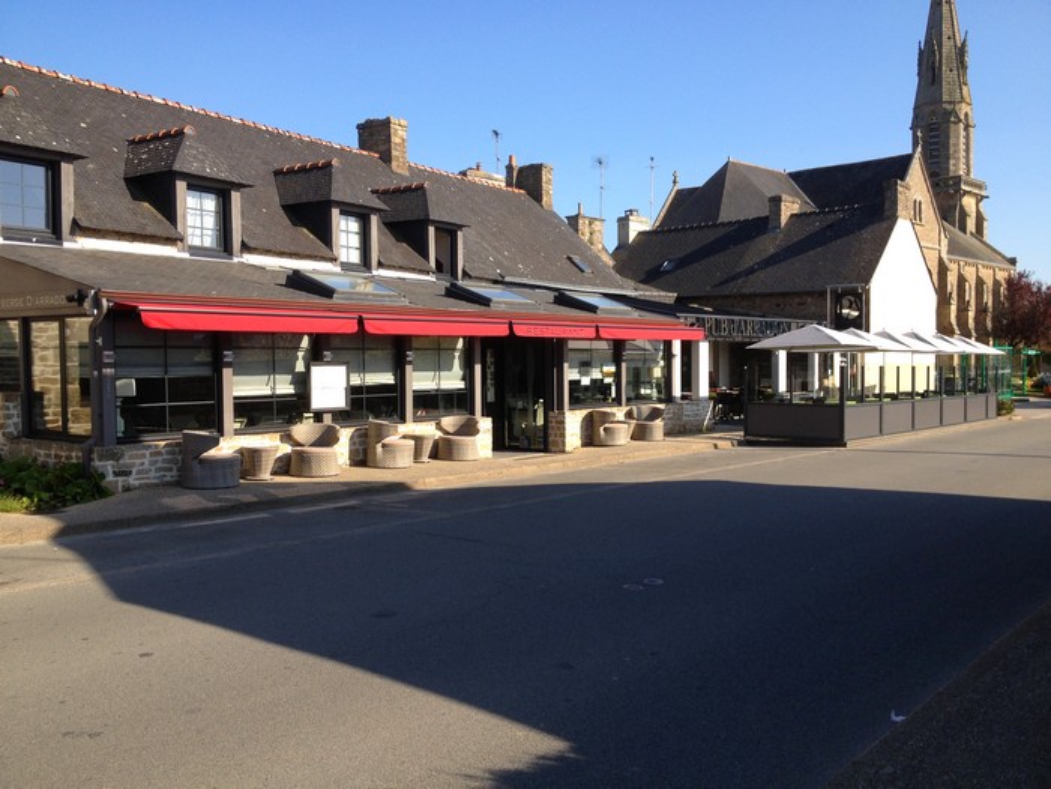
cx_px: 526
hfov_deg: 52.6
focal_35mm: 35
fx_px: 1063
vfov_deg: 40.7
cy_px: 394
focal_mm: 4.28
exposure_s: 1/935
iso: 50
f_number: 2.4
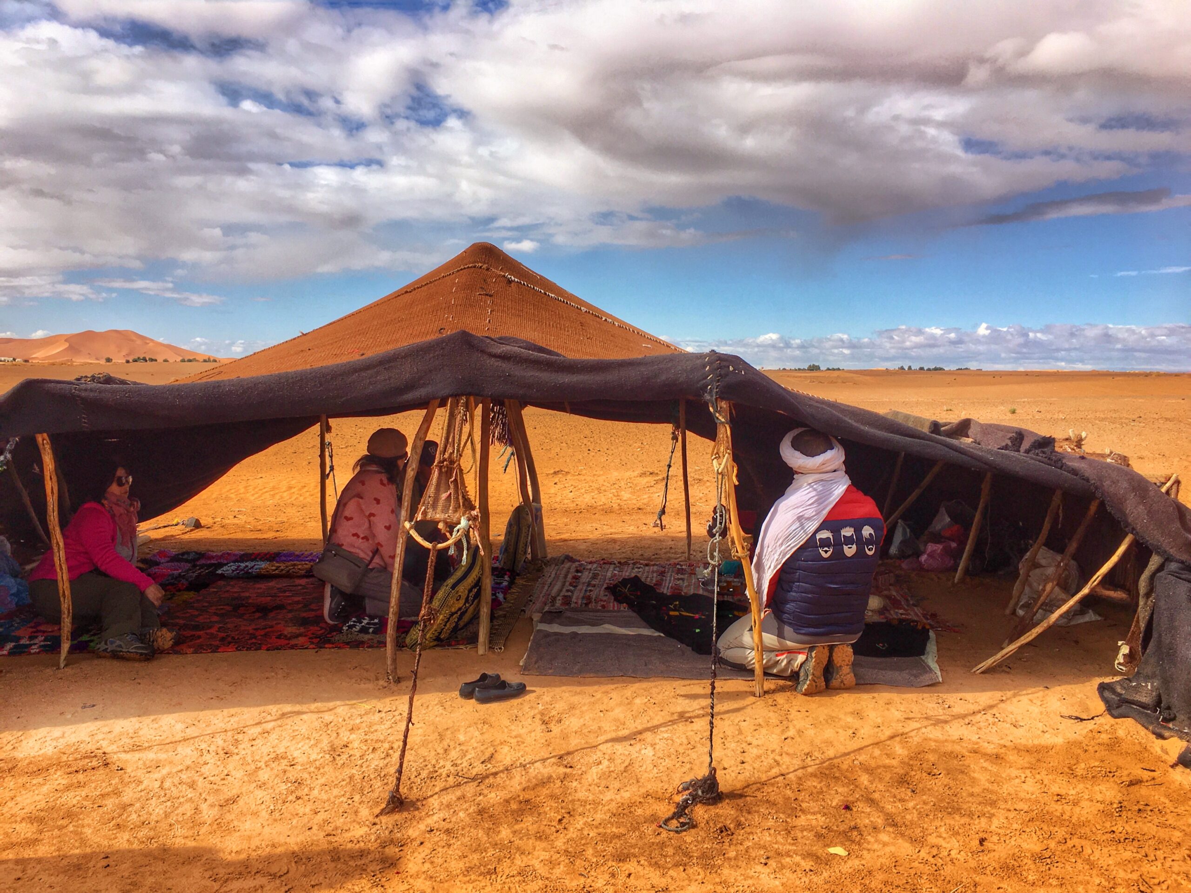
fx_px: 998
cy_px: 446
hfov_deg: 61.7
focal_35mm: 29
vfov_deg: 48.2
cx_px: 596
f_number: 2.2
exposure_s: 1/1603
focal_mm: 4.15
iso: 25
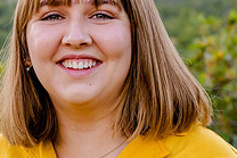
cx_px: -5
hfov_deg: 7.8
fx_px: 1719
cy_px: 63
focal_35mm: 261
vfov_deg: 5.3
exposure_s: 1/200
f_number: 7.1
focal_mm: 70
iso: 800
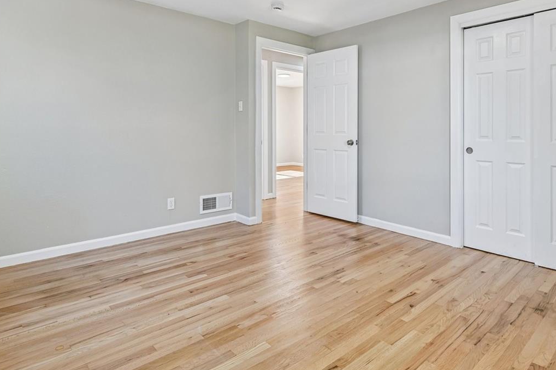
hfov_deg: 78.5
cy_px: 123
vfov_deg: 56.0
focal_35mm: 22
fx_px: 340
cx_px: 298
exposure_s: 1/15
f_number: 8
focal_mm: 14
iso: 200
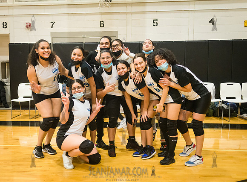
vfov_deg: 37.9
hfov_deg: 50.0
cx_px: 111
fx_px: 264
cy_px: 91
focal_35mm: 37
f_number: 2.8
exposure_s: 1/125
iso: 4000
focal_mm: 35
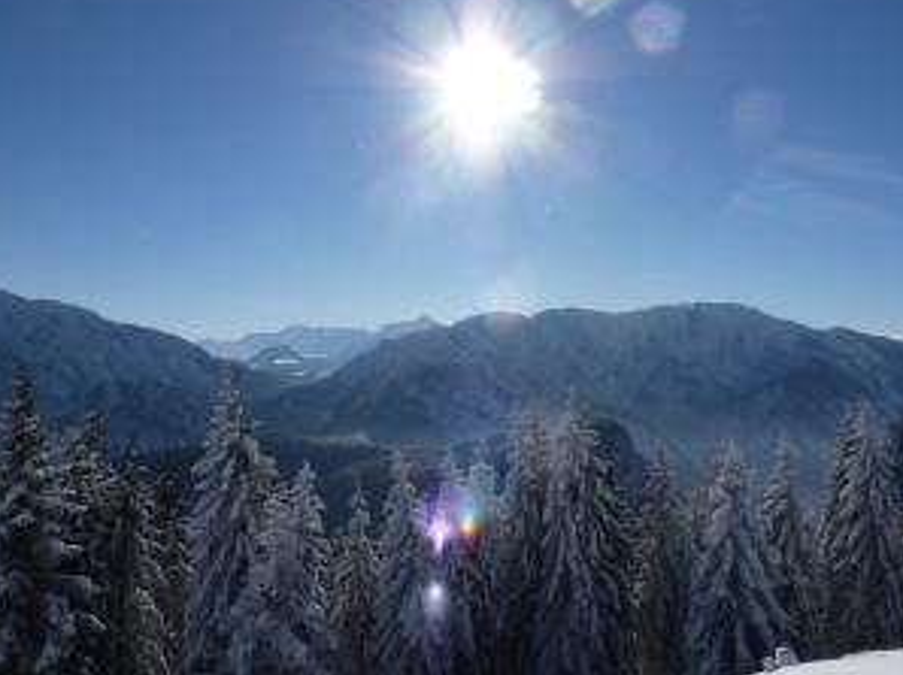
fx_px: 756
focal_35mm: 29
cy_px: 315
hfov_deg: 61.7
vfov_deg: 48.1
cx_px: 461
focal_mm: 4.3
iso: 100
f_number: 6.3
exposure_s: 1/800
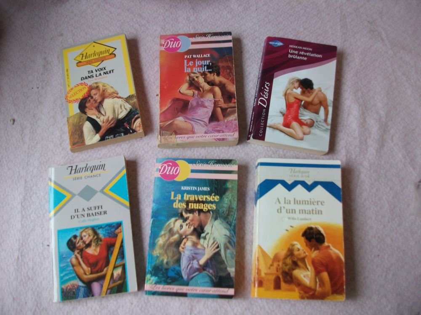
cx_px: 210
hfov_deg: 56.8
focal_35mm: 32
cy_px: 158
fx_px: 389
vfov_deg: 44.2
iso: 80
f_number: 2.9
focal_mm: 5.7
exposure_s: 1/43.5
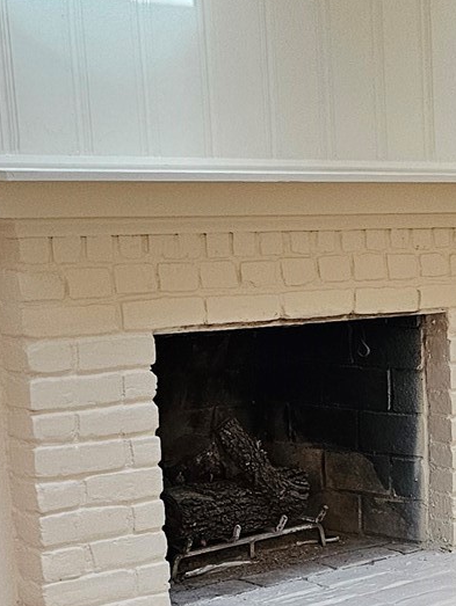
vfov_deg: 21.3
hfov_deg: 14.7
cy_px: 540
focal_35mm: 90
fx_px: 1579
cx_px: 786
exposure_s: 1/170
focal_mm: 6.3
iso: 500
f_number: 1.7
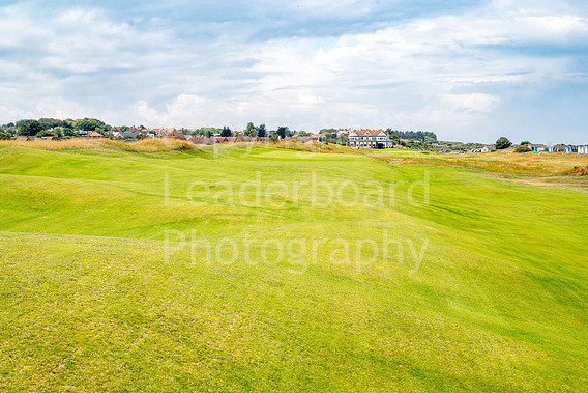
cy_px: 199
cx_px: 298
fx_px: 817
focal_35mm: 50
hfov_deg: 39.6
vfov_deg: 27.0
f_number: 8
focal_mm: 49
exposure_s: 1/320
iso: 100
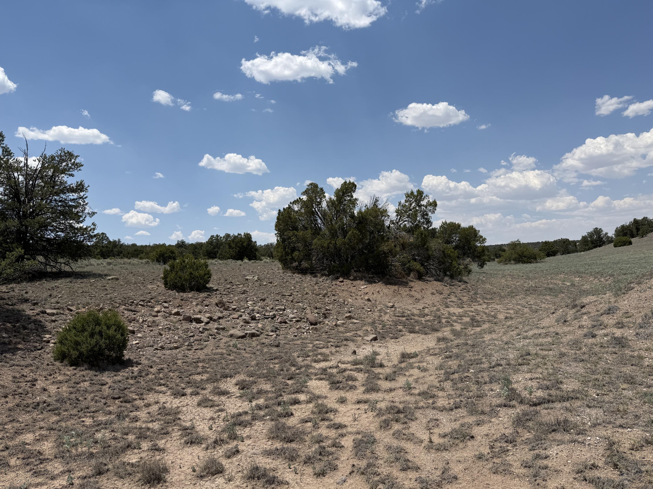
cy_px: 244
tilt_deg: +2.9
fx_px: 453
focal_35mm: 24
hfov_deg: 71.6
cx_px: 326
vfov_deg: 56.8
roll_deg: +2.6
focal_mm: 6.76
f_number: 1.78
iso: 80
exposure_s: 1/7353
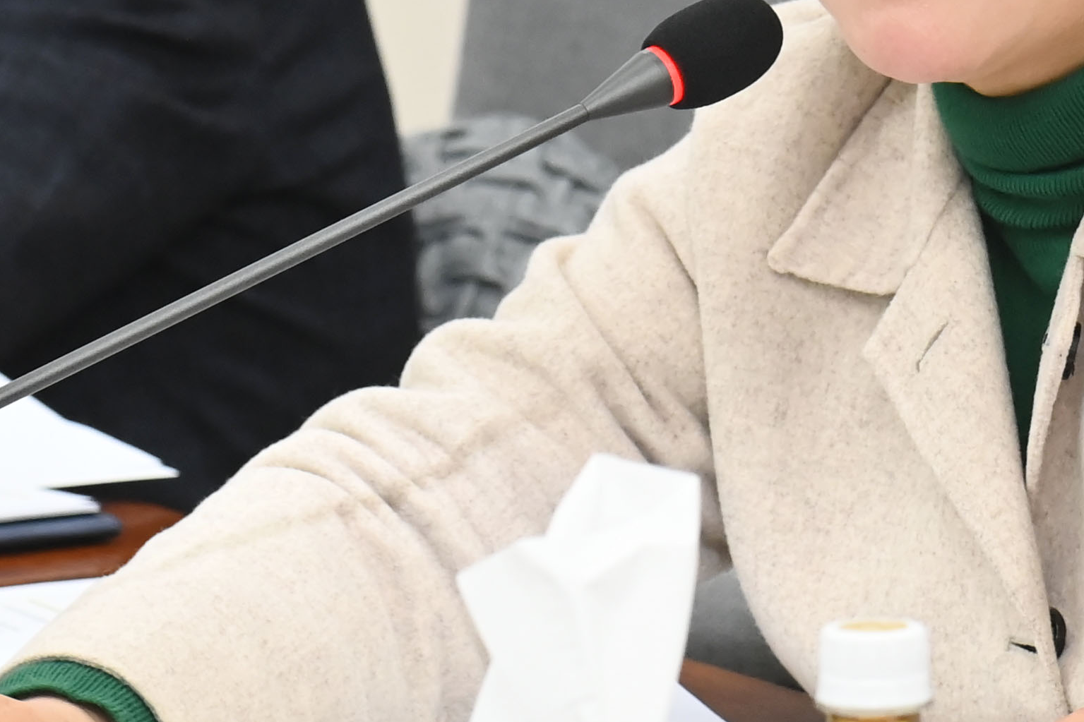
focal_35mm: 399
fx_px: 12012
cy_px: 162
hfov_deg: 5.2
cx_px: 881
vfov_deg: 3.4
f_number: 6.3
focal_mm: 110
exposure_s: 1/250
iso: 3200
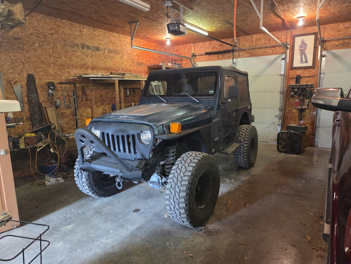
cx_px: 176
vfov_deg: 58.9
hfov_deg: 73.9
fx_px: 233
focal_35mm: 23
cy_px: 132
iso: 1000
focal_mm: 5.4
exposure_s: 1/120
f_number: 1.8
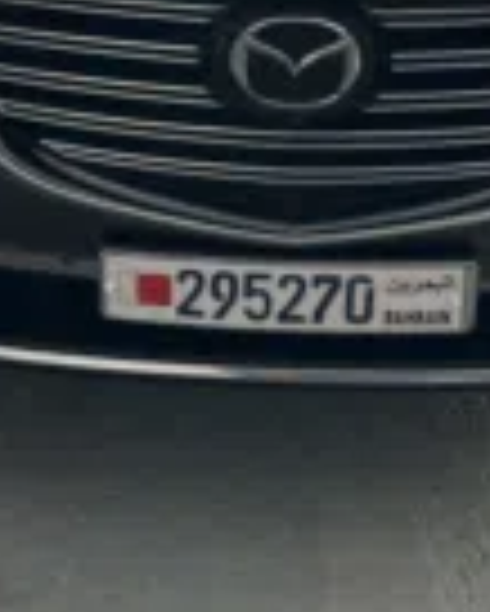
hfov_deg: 22.2
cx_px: 220
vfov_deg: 26.4
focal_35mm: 69
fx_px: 1249
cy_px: 36
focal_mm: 6.86
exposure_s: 1/121
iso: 125
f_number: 1.78
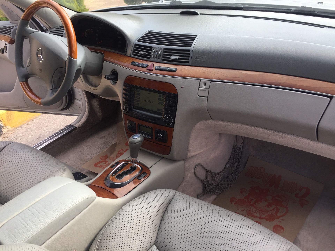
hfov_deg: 61.7
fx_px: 281
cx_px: 168
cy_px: 126
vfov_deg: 48.2
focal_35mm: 29
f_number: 2.2
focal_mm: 4.15
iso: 32
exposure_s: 1/227
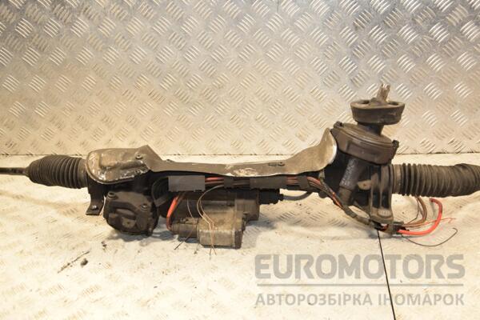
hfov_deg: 43.6
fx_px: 600
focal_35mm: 45
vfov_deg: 29.9
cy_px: 160
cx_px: 240
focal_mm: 30
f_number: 5
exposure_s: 1/200
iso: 800
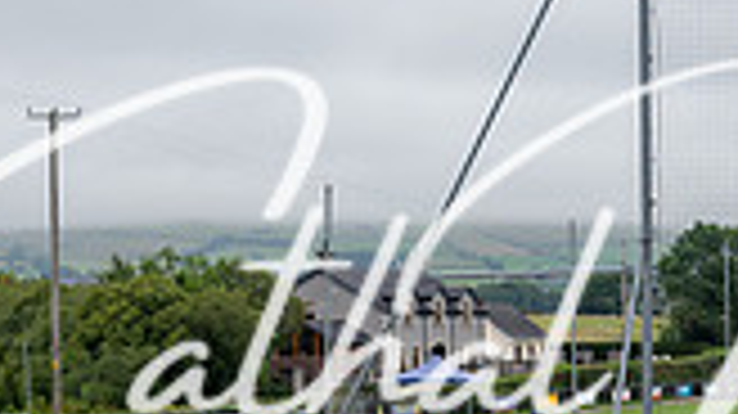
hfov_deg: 19.2
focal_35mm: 106
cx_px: 854
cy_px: 441
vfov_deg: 11.3
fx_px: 2073
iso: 100
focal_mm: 28
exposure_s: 1/100
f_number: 2.8
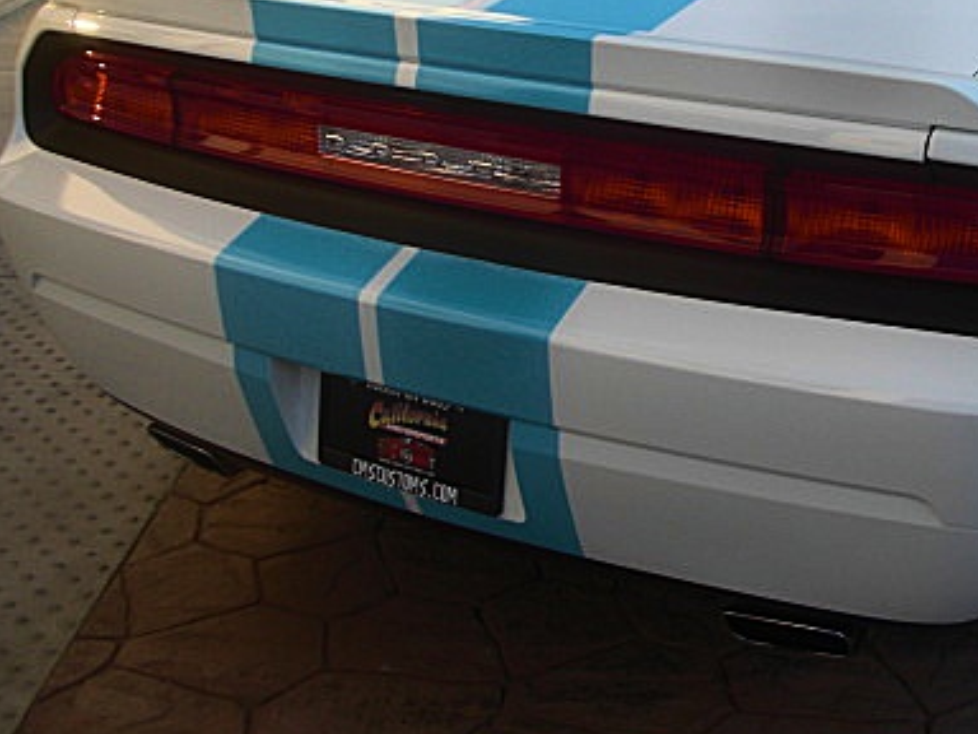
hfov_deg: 31.7
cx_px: 708
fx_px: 1695
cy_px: 153
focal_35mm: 60
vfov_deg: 24.1
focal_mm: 6.3
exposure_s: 1/250
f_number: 2.8
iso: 50
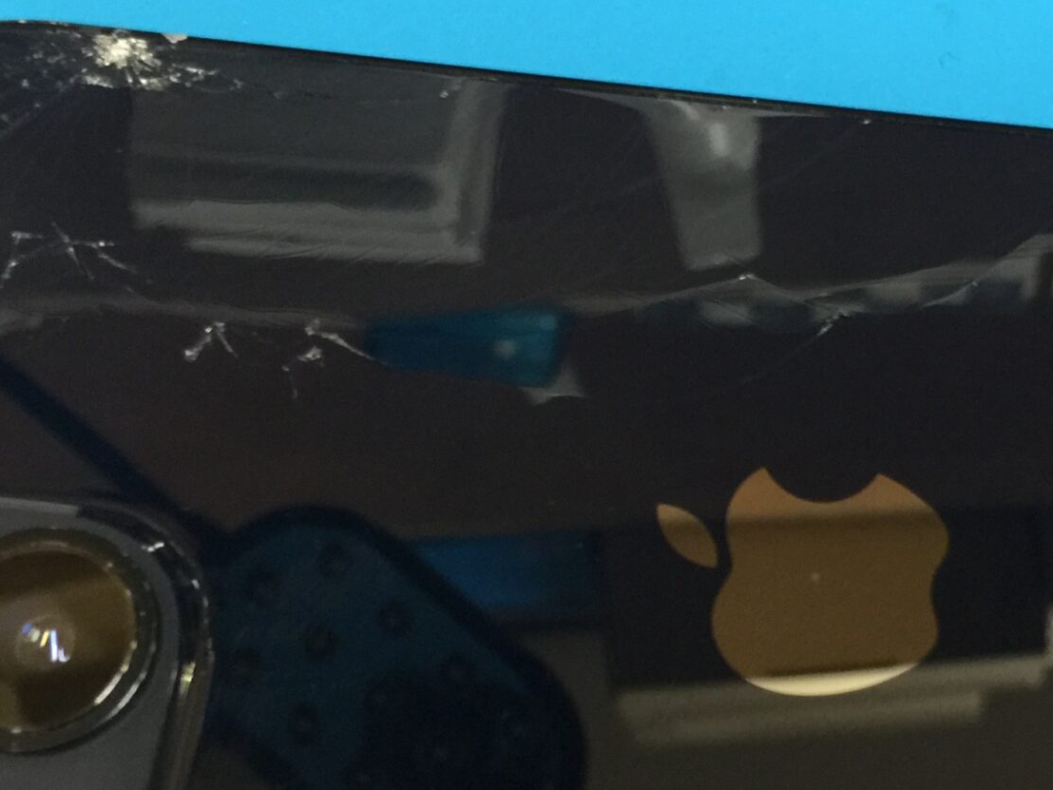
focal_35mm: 67
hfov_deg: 28.4
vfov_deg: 21.7
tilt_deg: -72.8
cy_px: 608
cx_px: 820
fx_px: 2038
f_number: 2.2
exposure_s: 1/15
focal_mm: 4.15
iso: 125
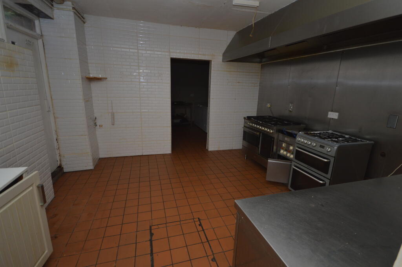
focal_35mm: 17
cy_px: 134
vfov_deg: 69.6
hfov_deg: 92.5
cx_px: 201
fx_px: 192
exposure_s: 1/200
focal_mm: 11.5
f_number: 4.2
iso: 400
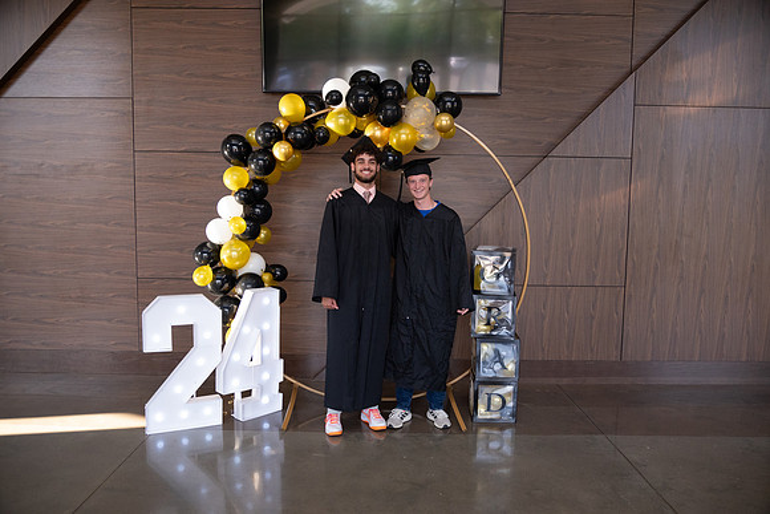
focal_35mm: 28
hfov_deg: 65.5
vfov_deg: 46.4
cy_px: 257
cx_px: 385
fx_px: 599
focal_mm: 28
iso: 2000
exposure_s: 1/200
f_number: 4
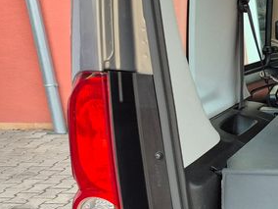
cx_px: 468
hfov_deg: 19.2
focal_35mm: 83
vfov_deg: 17.3
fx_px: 667
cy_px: 213
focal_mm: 5.4
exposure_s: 1/100
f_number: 1.8
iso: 400
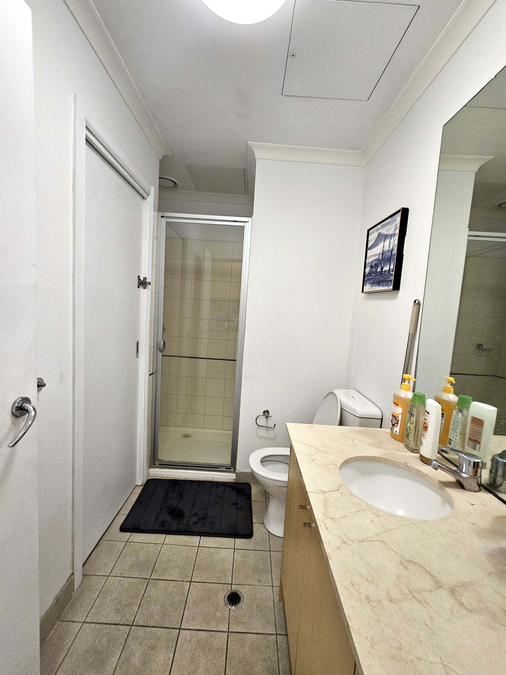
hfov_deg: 89.9
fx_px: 253
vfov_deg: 106.2
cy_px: 338
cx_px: 253
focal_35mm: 13
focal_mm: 2.2
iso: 640
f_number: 2.2
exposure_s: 1/33.3
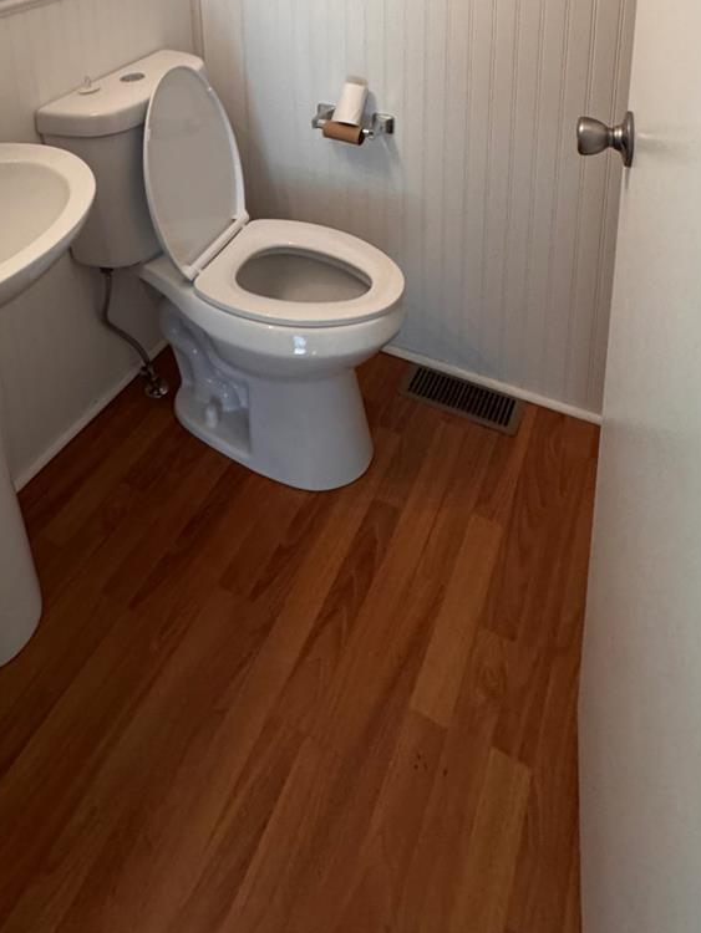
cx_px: 252
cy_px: 17
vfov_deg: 51.8
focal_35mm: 28
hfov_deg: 49.2
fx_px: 756
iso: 320
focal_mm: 2.22
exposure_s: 1/120
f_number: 2.2
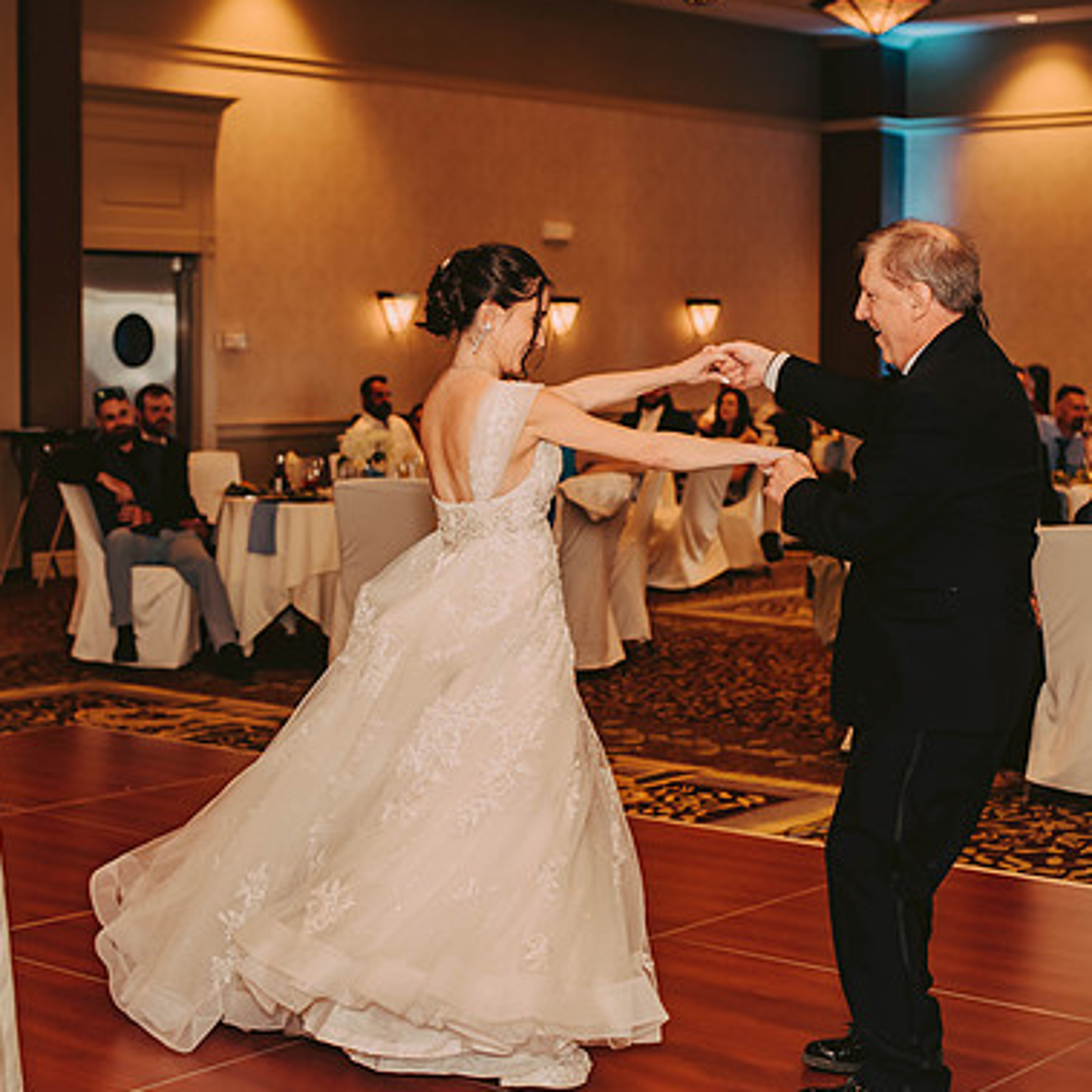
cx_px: 412
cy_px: 546
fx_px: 2320
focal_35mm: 65
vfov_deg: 26.5
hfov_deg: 26.4
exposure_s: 1/125
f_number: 2.5
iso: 800
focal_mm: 50
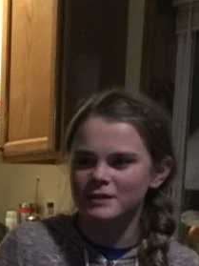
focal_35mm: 142
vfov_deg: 13.2
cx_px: -157
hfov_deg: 9.9
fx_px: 1089
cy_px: 390
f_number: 2.2
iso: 200
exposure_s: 1/4
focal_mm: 4.15
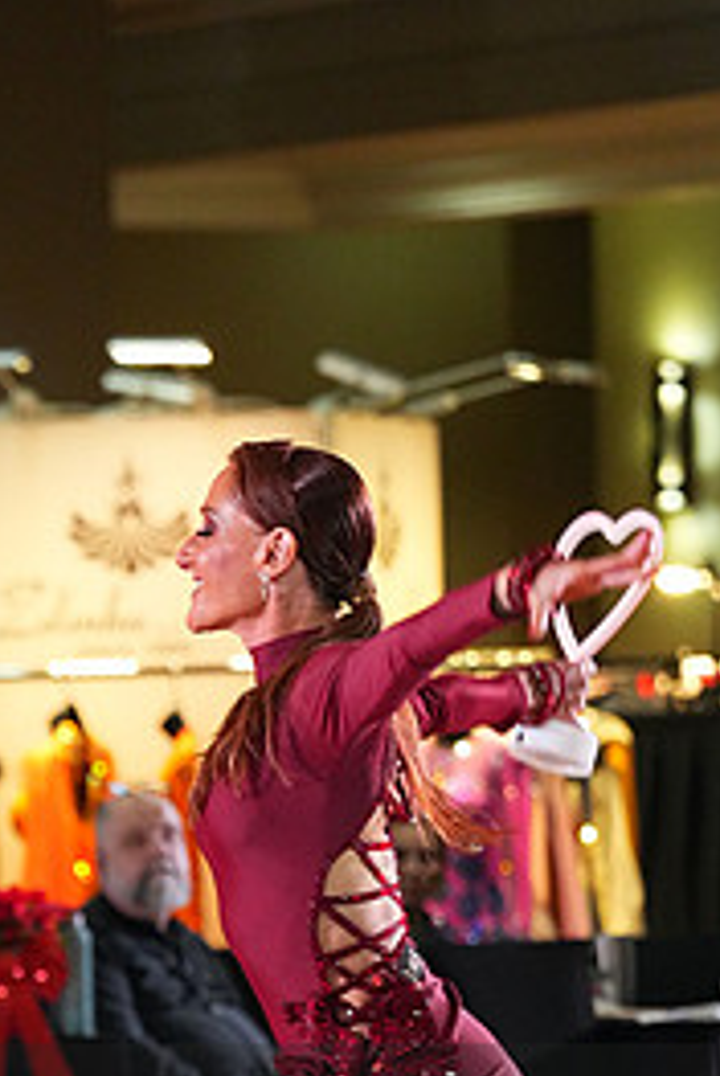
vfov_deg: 5.0
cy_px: 1182
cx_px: 346
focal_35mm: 412
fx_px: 12327
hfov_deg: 3.3
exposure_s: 1/400
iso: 6400
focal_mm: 187
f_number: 5
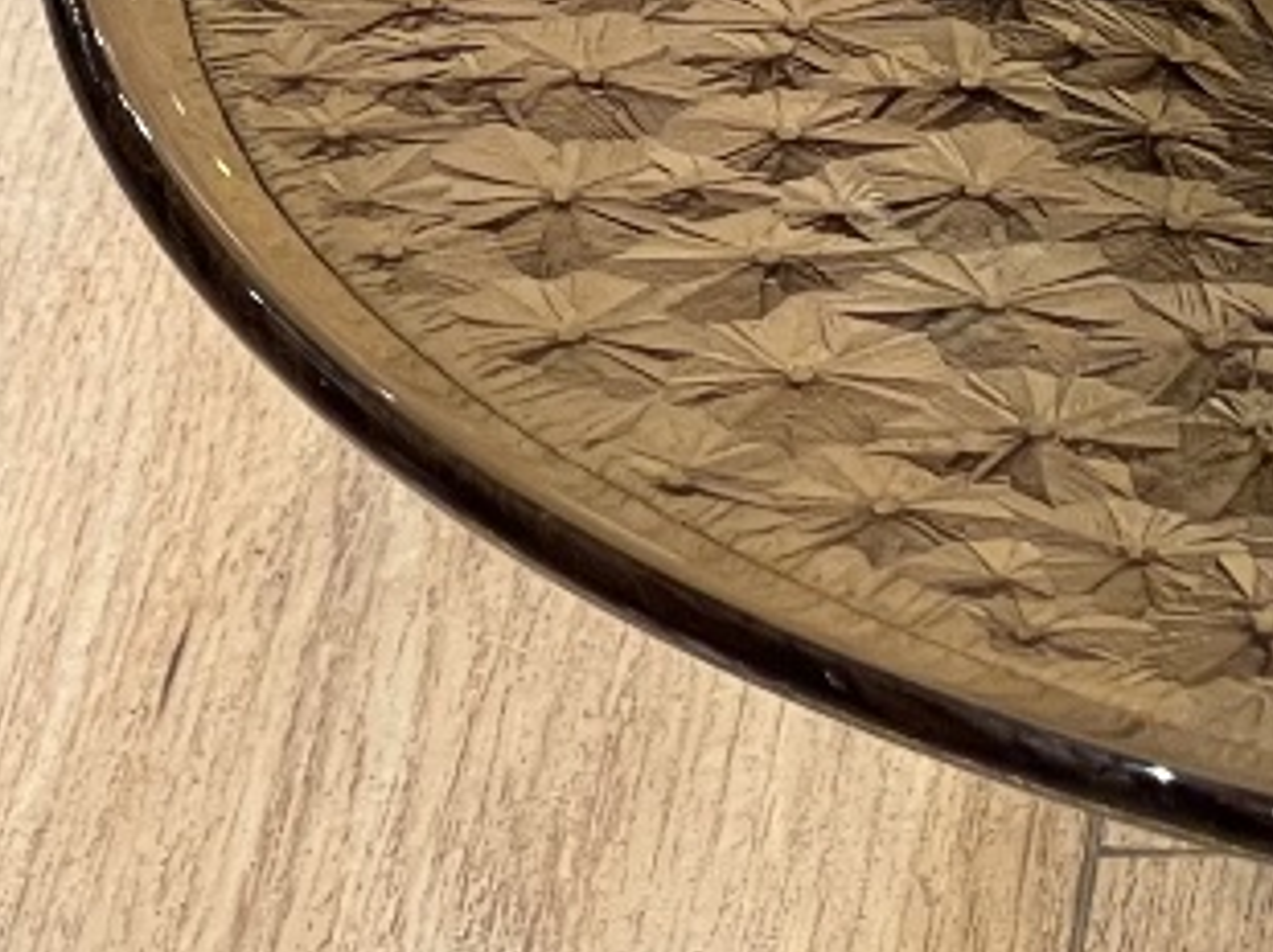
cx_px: 2374
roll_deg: -0.6
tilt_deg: -31.4
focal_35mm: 248
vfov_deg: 6.0
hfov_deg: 7.7
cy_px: 267
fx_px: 9113
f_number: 2.2
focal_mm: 7.5
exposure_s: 1/50
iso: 320
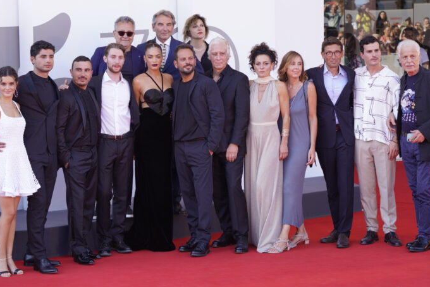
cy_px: 127
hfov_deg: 18.1
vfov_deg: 12.1
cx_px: 214
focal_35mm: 113
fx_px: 1350
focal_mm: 100
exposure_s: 1/320
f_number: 4.5
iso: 400
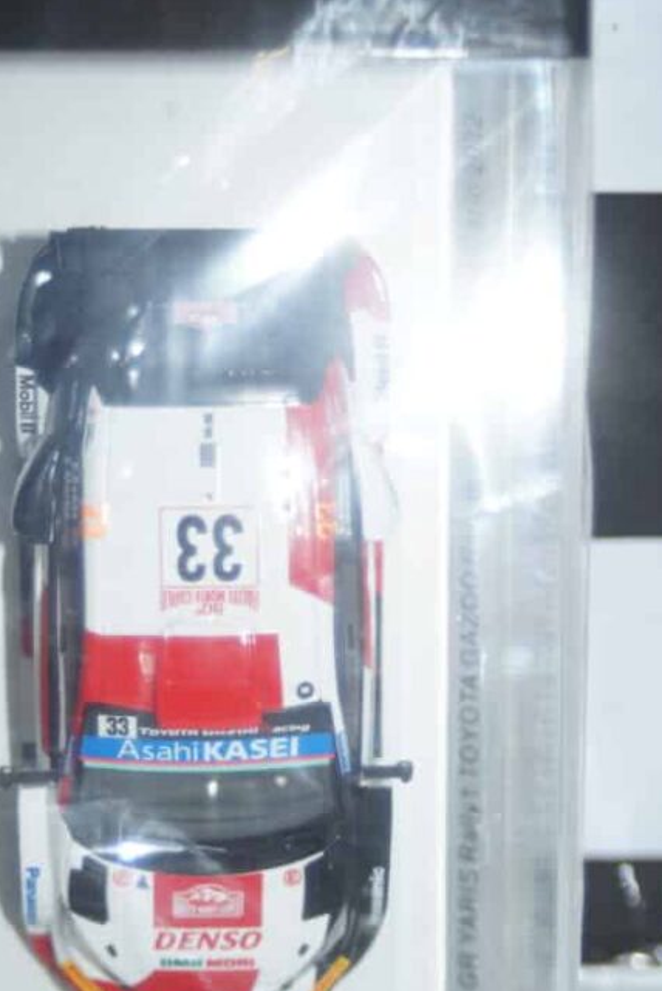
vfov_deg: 21.5
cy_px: 618
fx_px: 2609
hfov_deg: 14.4
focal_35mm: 95
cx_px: 230
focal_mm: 45
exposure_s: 1/125
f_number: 4.5
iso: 160
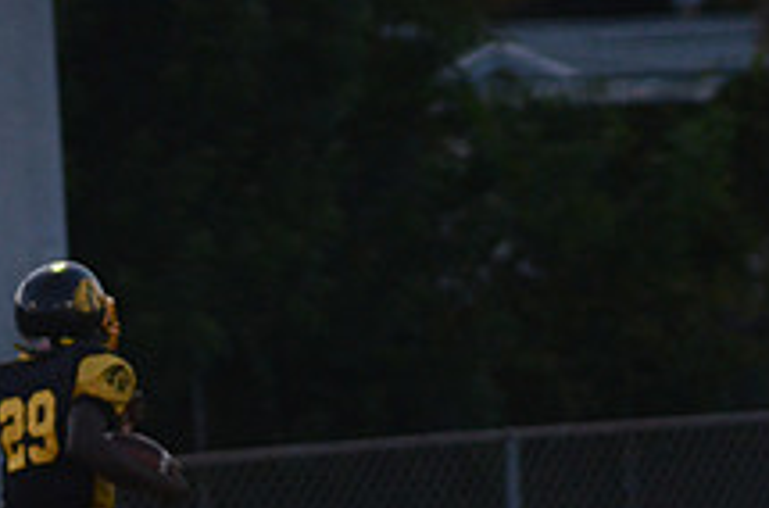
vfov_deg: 1.2
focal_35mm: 1173
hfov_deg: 1.8
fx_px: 24983
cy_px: 483
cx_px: 222
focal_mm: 290
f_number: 5.6
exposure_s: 1/400
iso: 1600
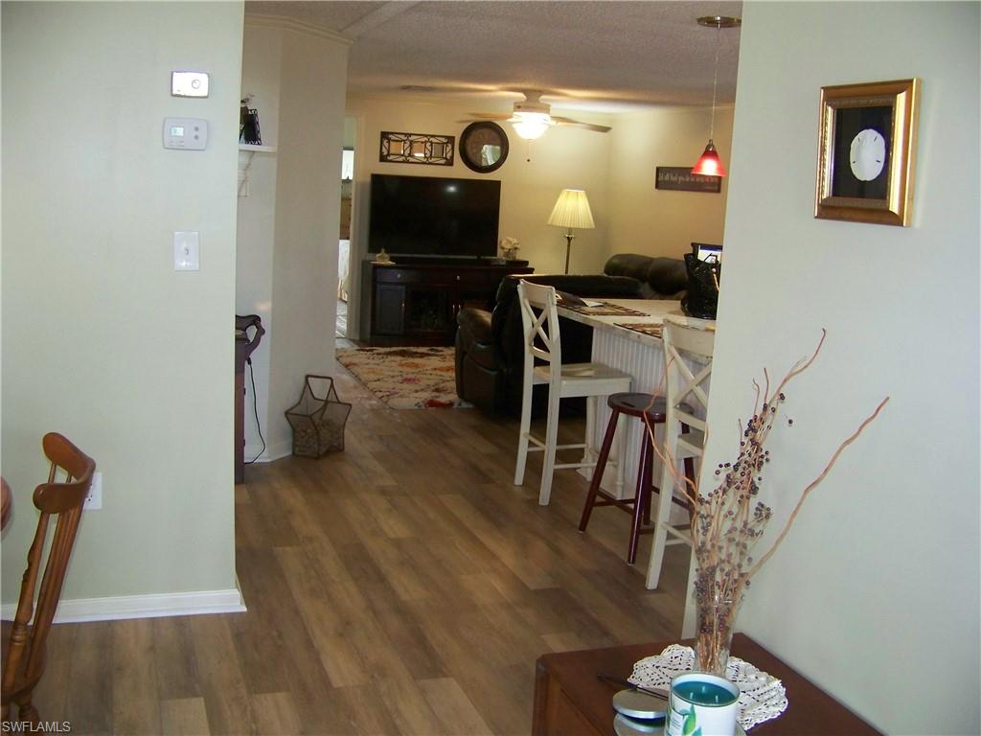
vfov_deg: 39.7
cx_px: 490
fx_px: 1020
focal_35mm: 36
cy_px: 368
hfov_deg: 51.4
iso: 200
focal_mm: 5.85
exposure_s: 1/30
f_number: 2.8
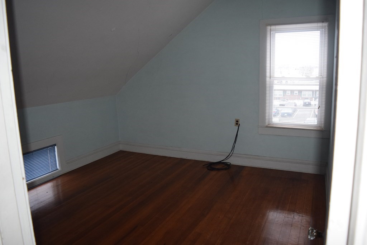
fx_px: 275
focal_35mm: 27
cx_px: 184
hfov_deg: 67.4
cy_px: 122
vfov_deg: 47.9
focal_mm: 18
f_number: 3.5
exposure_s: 1/60
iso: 1600
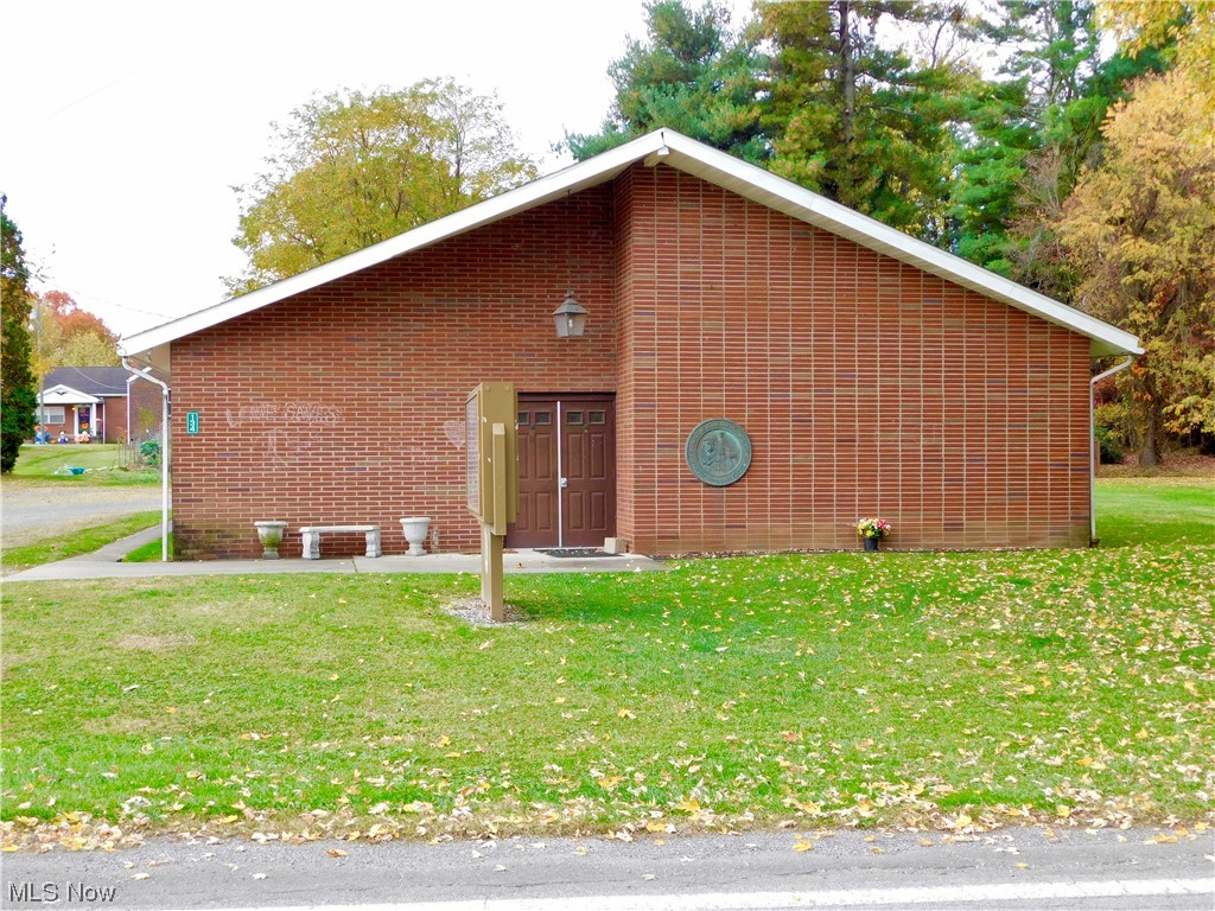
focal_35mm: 45
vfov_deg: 32.2
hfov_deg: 42.1
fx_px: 1579
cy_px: 456
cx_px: 608
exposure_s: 1/80
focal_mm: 8
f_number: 3.7
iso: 125
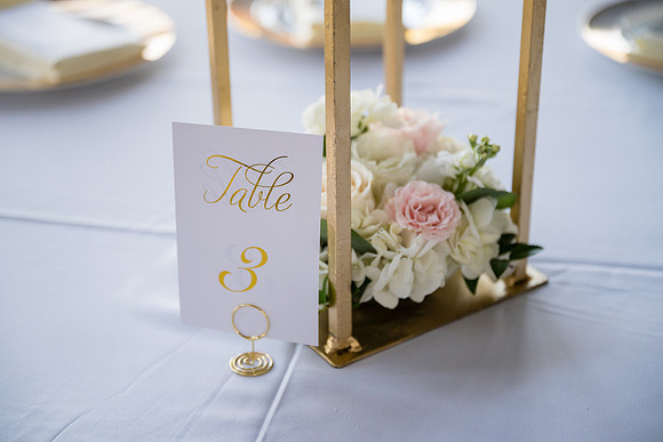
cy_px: 221
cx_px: 332
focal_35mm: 66
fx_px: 1216
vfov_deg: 20.6
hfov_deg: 30.5
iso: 400
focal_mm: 66
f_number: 2.8
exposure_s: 1/250
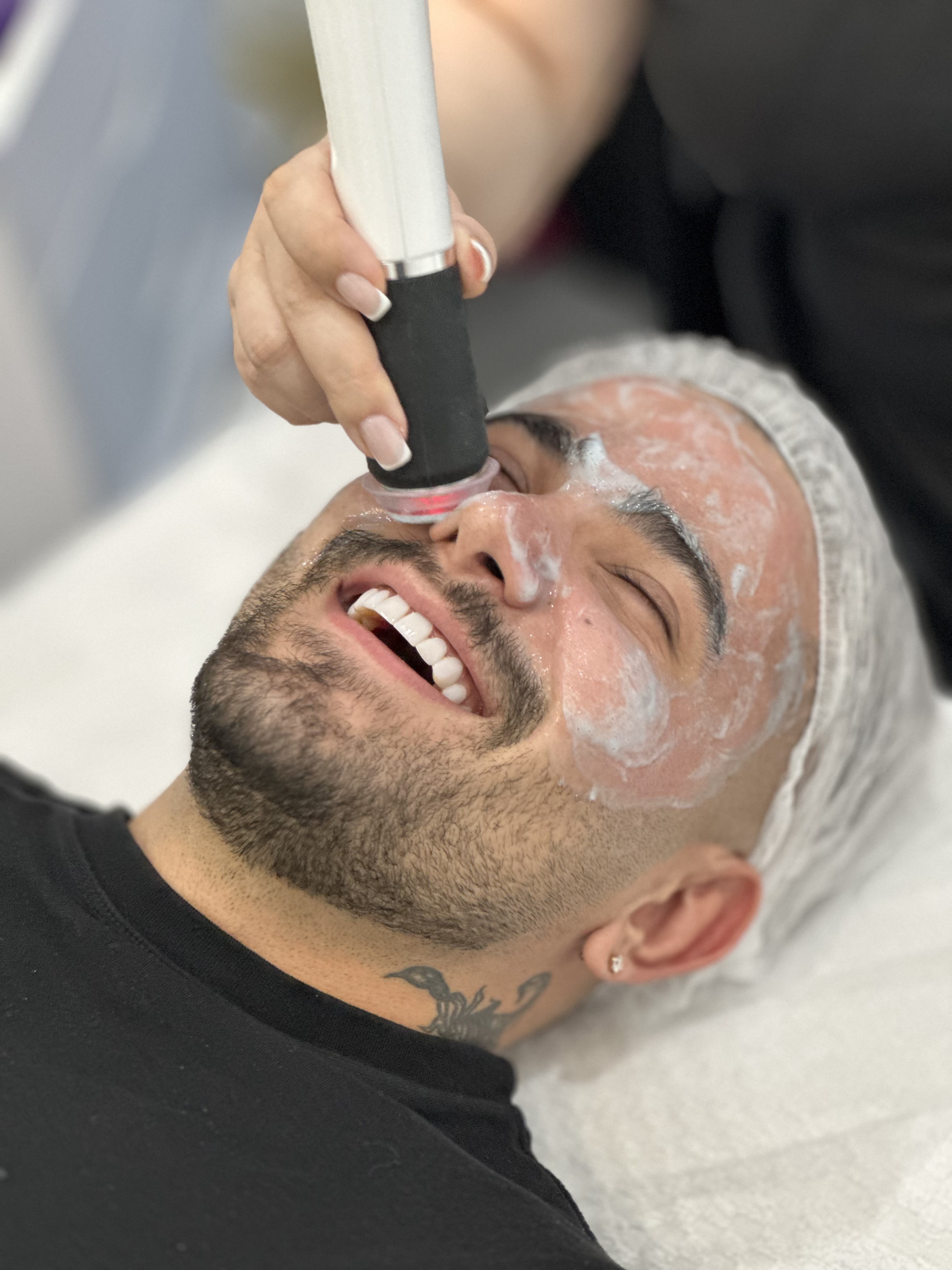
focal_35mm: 77
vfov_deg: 25.3
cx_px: 476
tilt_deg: -42.1
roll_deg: +11.2
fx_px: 2824
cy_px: 635
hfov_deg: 19.1
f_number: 2.8
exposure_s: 1/40
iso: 400
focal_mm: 9
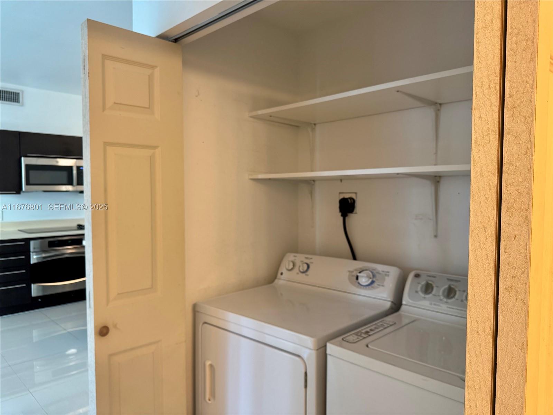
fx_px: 383
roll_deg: +0.1
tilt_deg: -1.9
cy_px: 208
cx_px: 276
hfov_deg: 71.6
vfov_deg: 56.8
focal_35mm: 24
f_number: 1.78
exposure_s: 1/120
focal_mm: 6.76
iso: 160
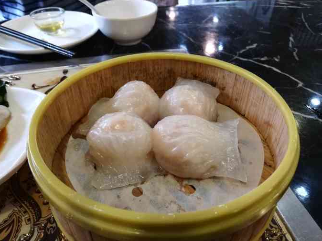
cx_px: 157
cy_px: 123
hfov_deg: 65.3
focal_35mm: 27
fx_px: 251
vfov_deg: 51.4
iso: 200
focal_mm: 3.81
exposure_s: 1/33.3
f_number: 2.2
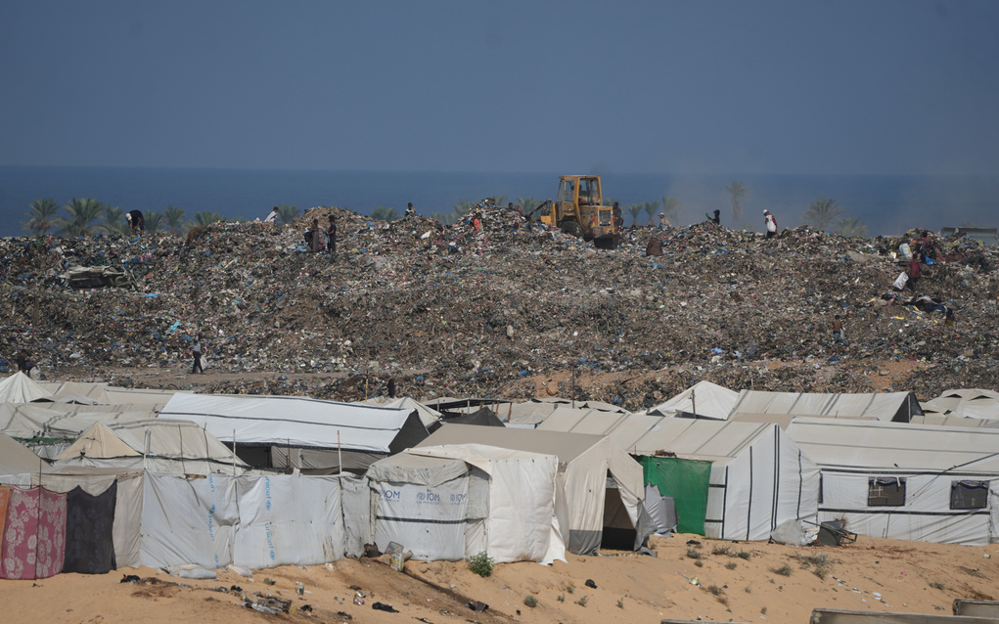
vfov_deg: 3.9
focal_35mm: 334
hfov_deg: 6.3
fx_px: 9093
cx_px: 499
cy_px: 306
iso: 100
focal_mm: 327
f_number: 5.6
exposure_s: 1/1600
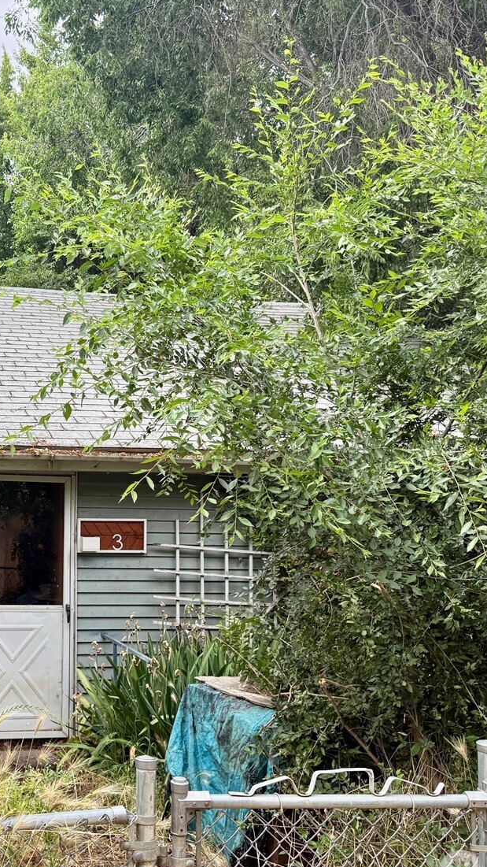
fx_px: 873
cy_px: 431
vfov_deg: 52.8
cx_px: 13
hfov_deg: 29.4
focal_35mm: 38
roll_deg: -1.4
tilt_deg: +5.2
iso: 100
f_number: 1.78
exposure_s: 1/1091
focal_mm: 6.76
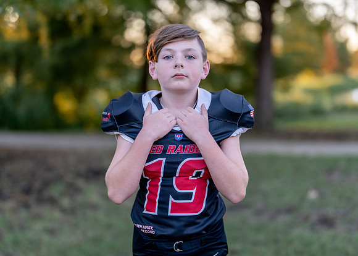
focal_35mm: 67
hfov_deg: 29.3
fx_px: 684
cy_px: 141
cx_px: 186
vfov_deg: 21.2
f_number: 1.2
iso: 100
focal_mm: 50
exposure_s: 1/400
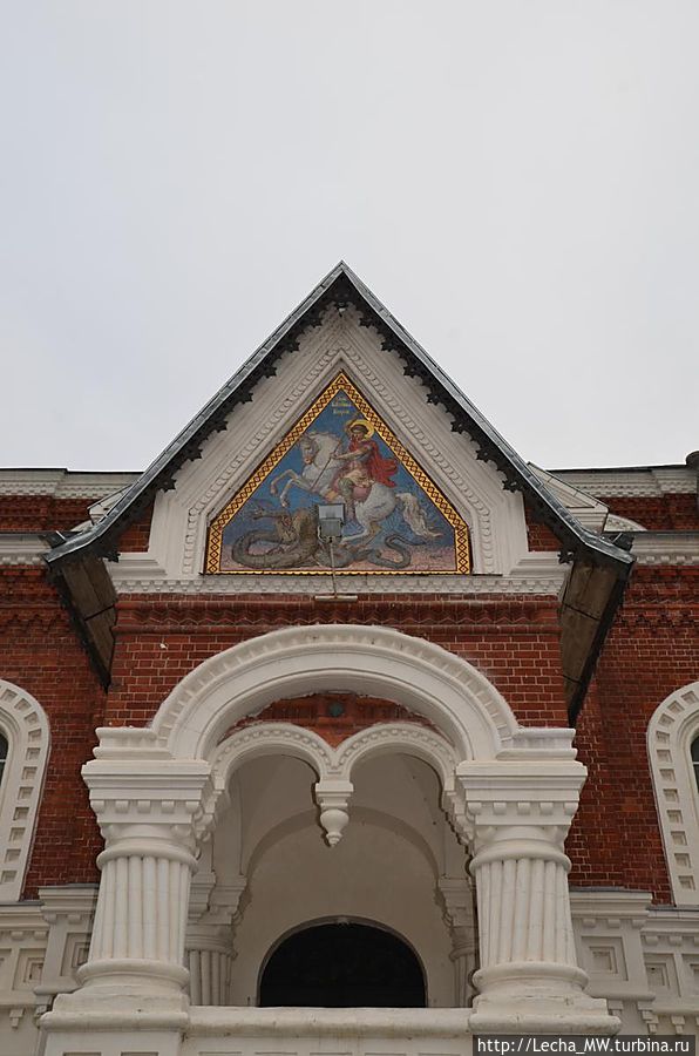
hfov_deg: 36.7
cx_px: 350
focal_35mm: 36
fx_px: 1053
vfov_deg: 53.2
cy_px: 528
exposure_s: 1/100
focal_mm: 24
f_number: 11
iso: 200
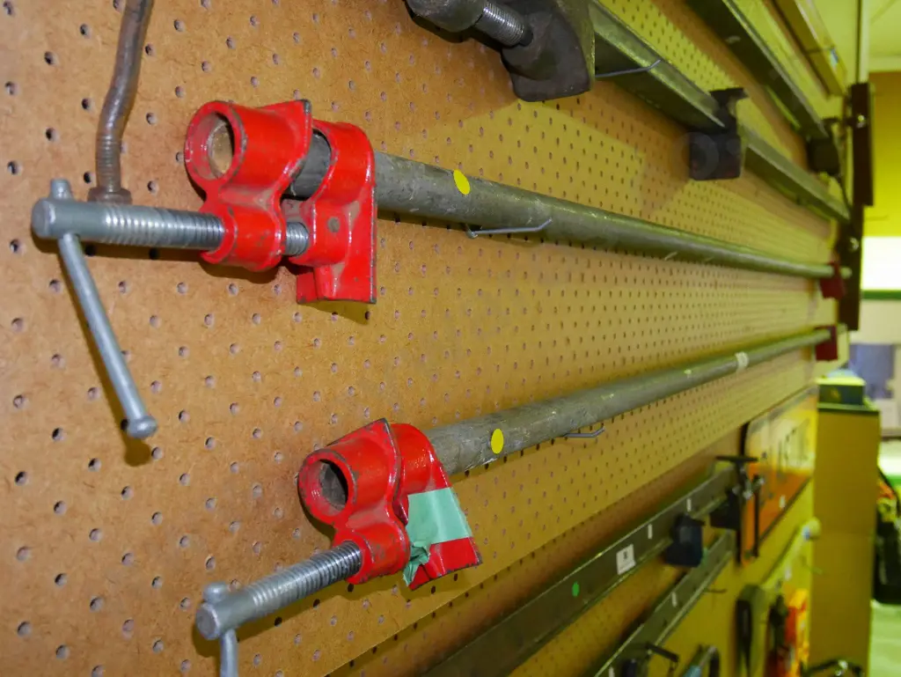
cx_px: 450
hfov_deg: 59.9
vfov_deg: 46.8
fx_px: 781
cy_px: 338
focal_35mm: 30
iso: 3200
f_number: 4
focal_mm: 15
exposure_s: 1/60
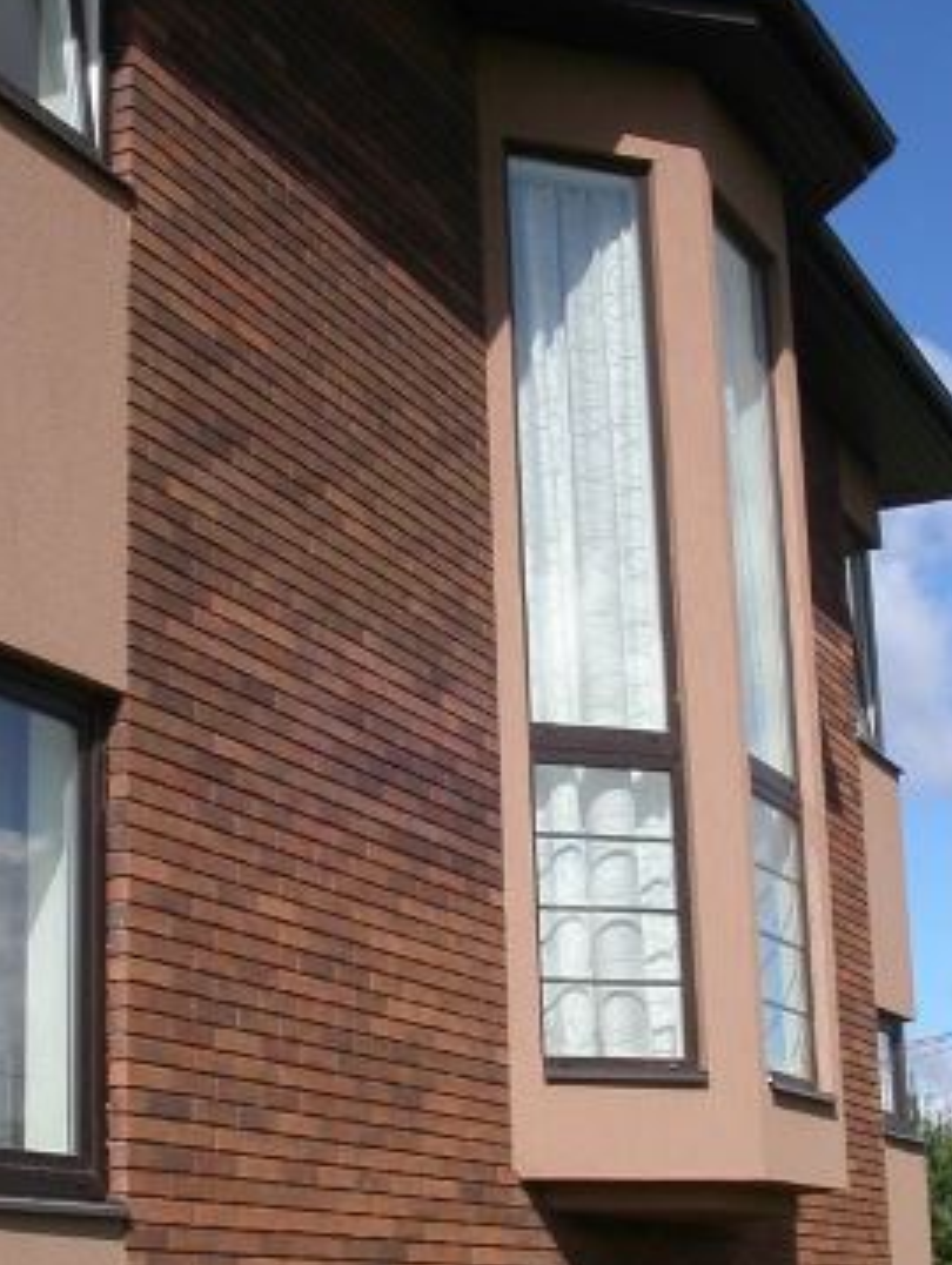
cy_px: 754
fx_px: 2379
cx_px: 411
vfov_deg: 29.7
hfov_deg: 22.6
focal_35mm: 65
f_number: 8
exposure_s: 1/500
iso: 100
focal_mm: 7.8
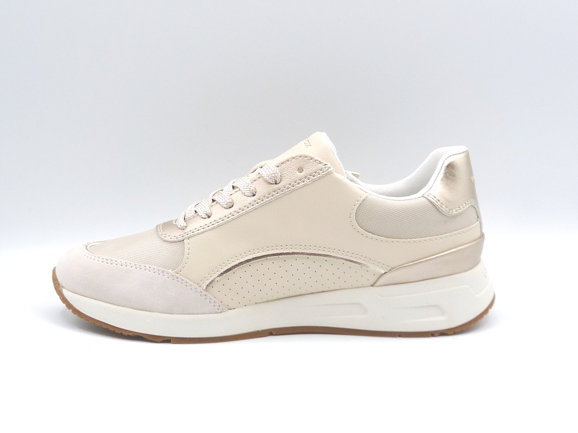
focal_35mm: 51
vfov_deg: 28.6
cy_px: 216
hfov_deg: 37.5
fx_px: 852
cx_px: 289
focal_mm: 5.1
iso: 100
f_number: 5
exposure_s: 1/200
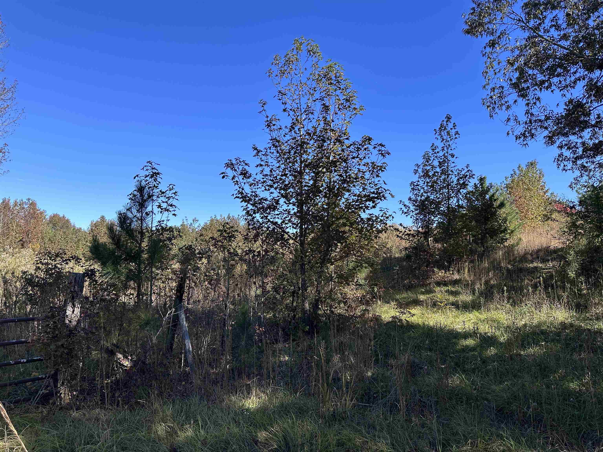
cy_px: 226
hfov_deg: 71.6
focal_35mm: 24
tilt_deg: +4.8
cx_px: 302
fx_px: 418
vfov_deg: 56.8
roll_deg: -1.7
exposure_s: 1/2410
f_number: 1.78
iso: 80
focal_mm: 6.86
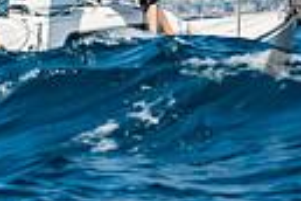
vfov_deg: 0.6
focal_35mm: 2173
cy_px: -320
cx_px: -246
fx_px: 18167
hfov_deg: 0.9
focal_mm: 200
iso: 160
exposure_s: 1/320
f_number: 6.3
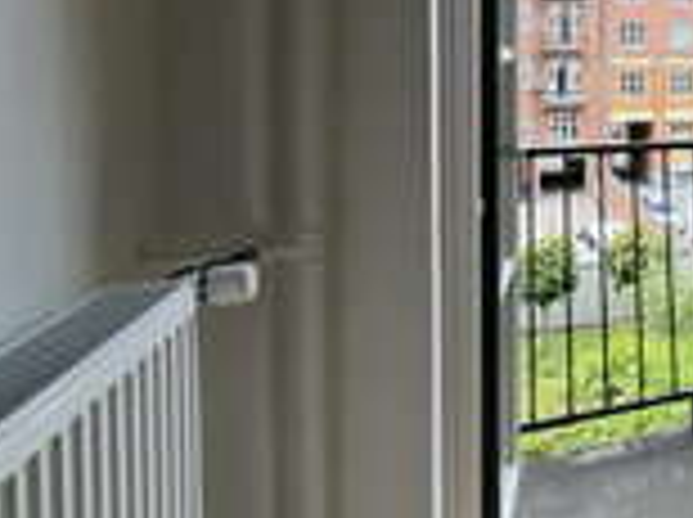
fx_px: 680
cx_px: 803
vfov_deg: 39.3
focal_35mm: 34
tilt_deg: -1.1
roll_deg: -0.6
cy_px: 72
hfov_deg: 40.6
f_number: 2.2
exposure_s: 1/224
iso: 64
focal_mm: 2.22
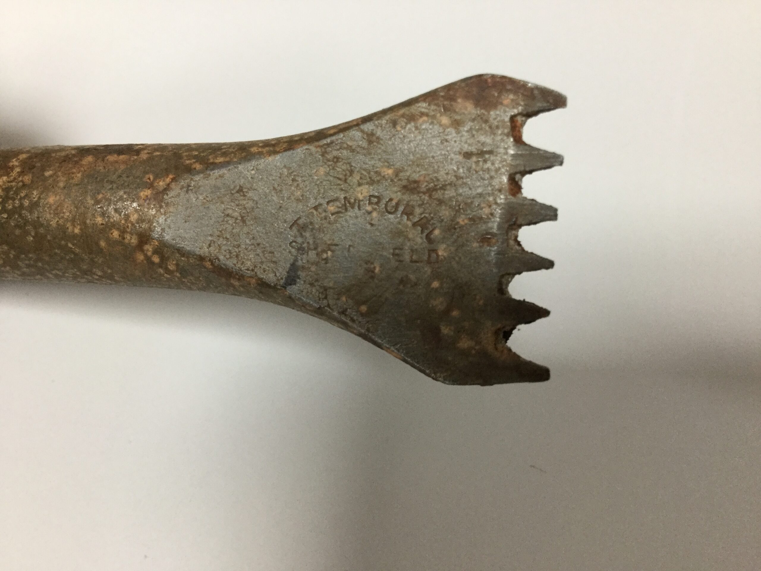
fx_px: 682
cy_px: 286
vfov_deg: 45.4
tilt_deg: -55.4
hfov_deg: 58.4
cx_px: 380
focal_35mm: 31
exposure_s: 1/33
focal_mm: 3.3
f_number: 2.4
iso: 125
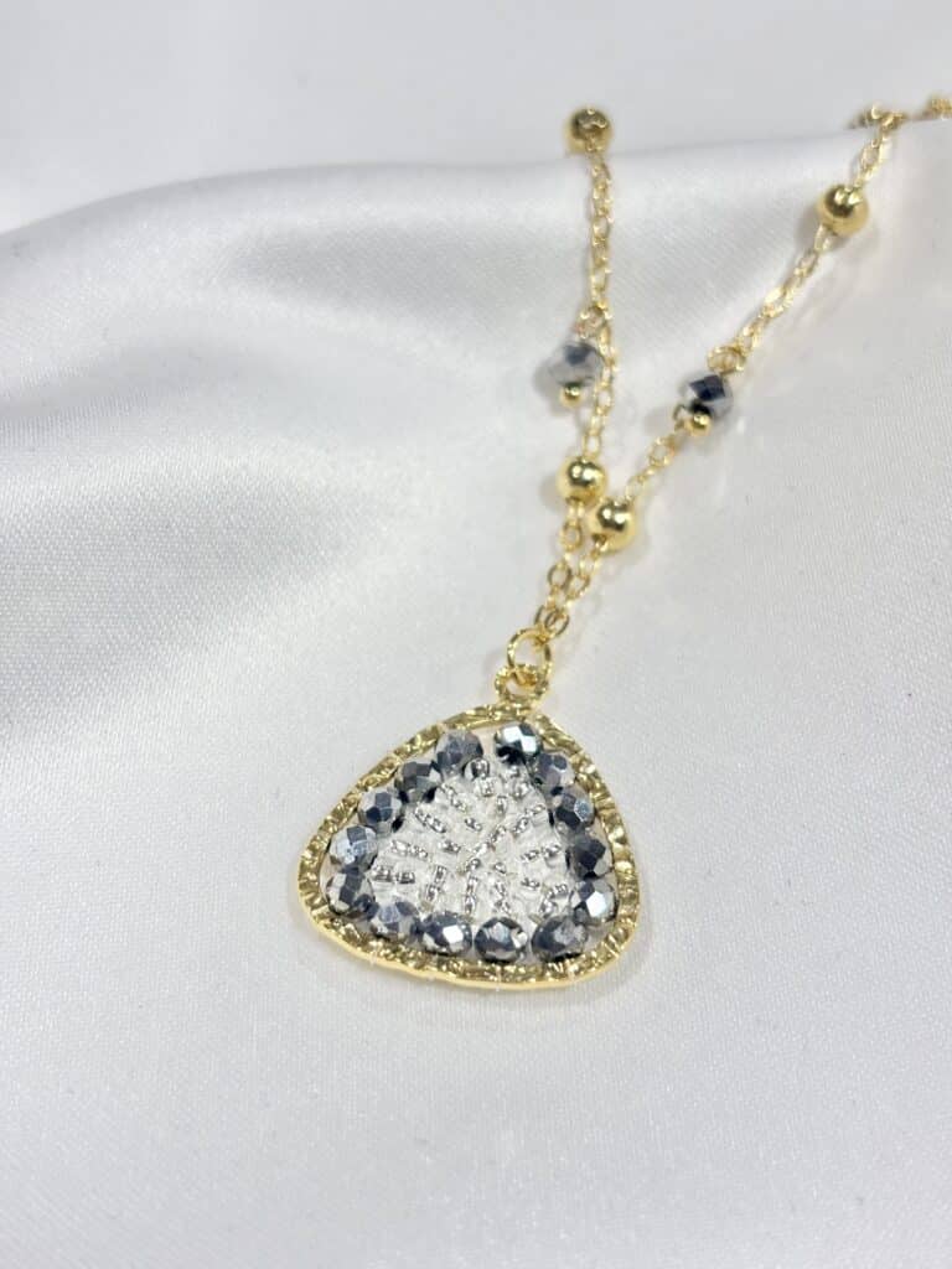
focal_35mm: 52
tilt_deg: -33.4
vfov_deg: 36.8
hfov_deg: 28.0
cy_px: 634
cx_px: 476
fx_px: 1907
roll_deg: +5.8
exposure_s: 1/305
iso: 32
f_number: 1.6
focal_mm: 5.96
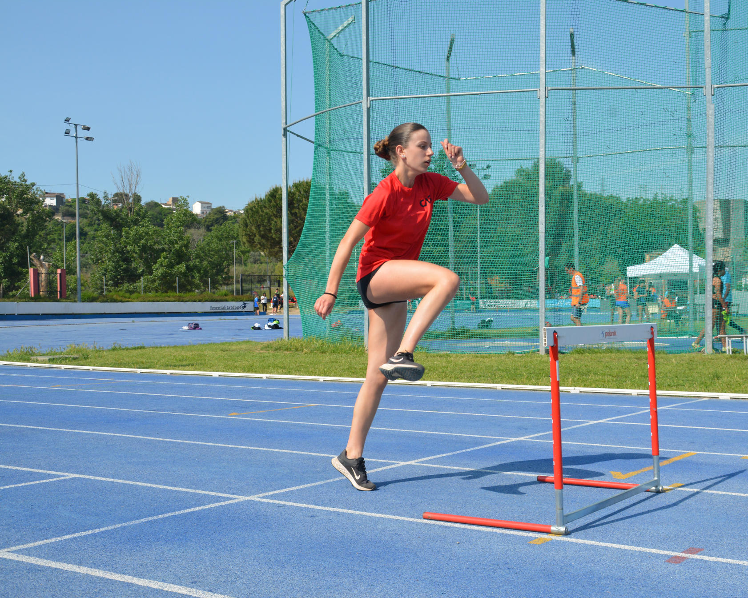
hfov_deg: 38.6
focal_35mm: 48
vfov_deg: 31.4
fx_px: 1062
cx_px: 445
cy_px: 302
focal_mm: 28
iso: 400
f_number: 6.3
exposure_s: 1/1600
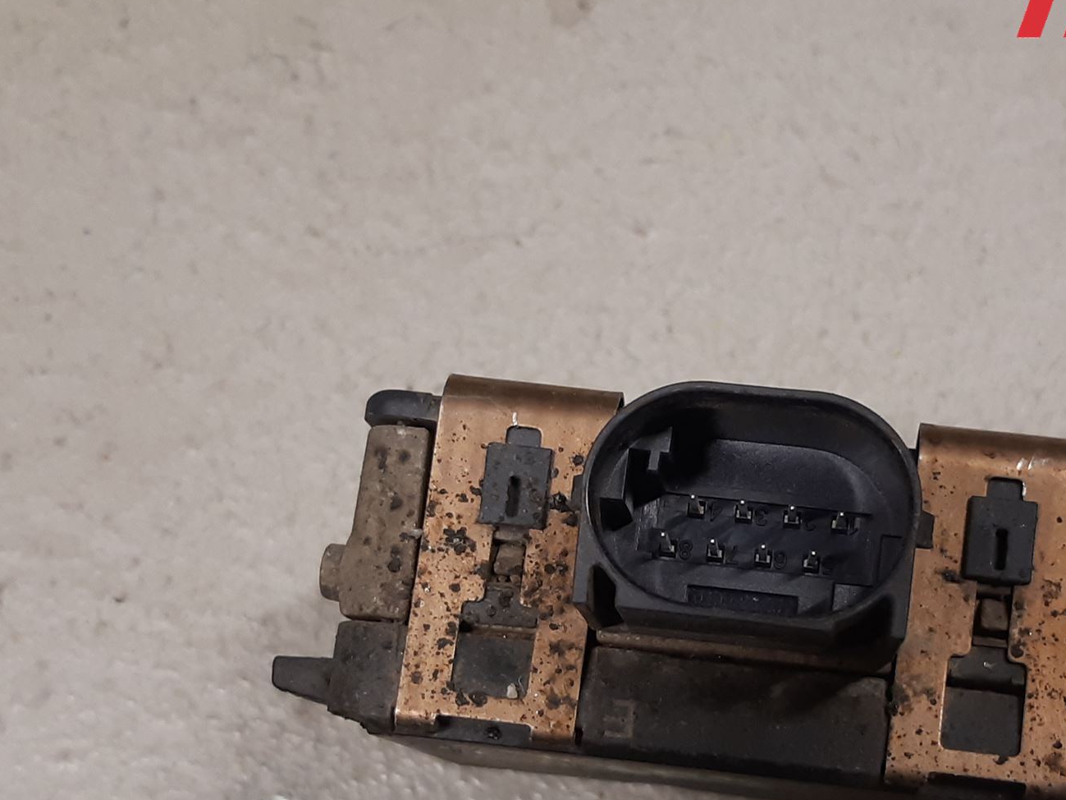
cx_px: 680
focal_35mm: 41
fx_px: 1262
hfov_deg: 45.3
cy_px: 530
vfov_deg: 34.8
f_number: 1.7
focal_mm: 3.93
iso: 125
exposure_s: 1/50
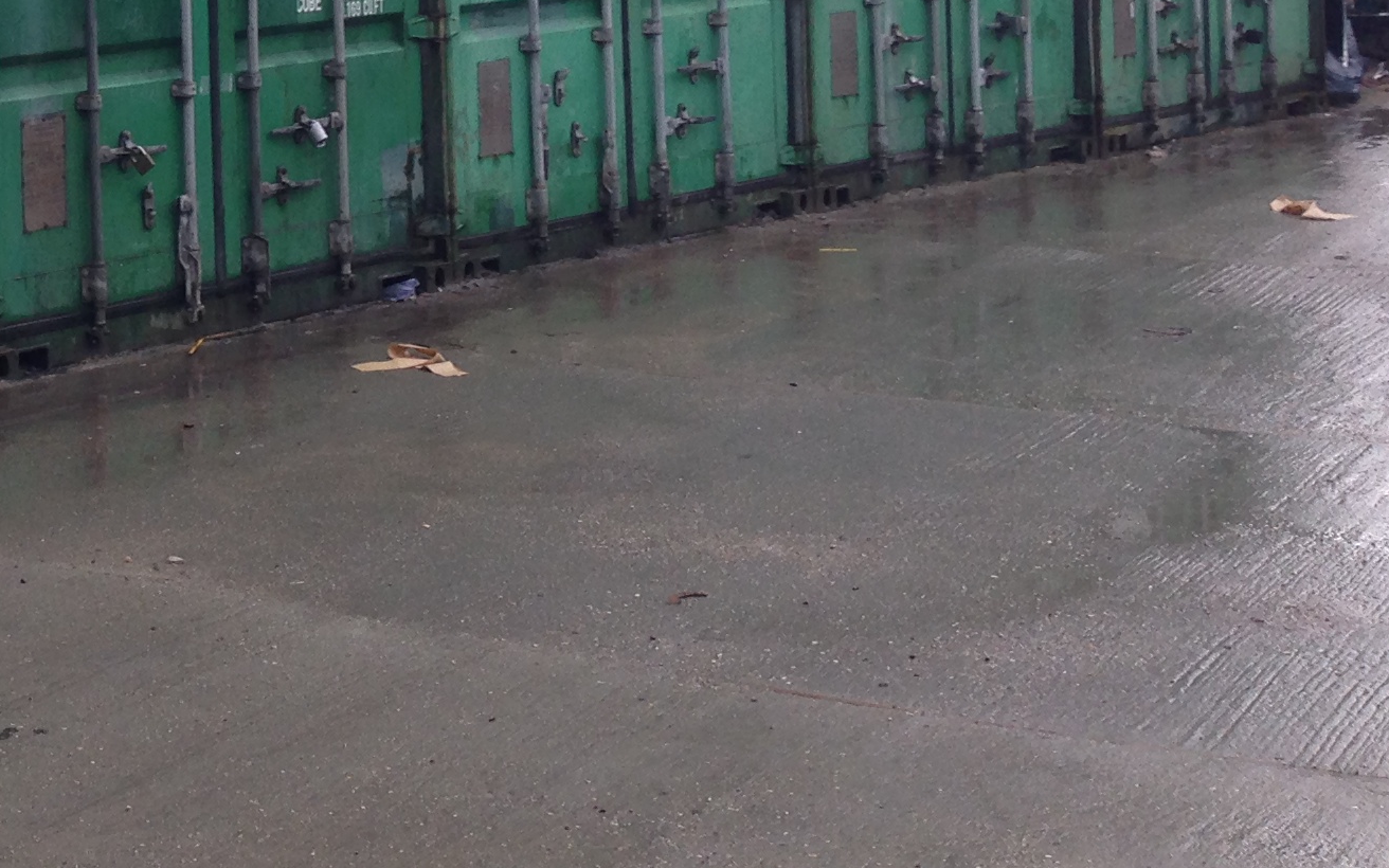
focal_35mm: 87
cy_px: -250
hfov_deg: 22.0
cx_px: -290
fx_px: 3293
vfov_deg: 14.4
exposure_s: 1/181
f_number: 2.4
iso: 50
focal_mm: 4.12
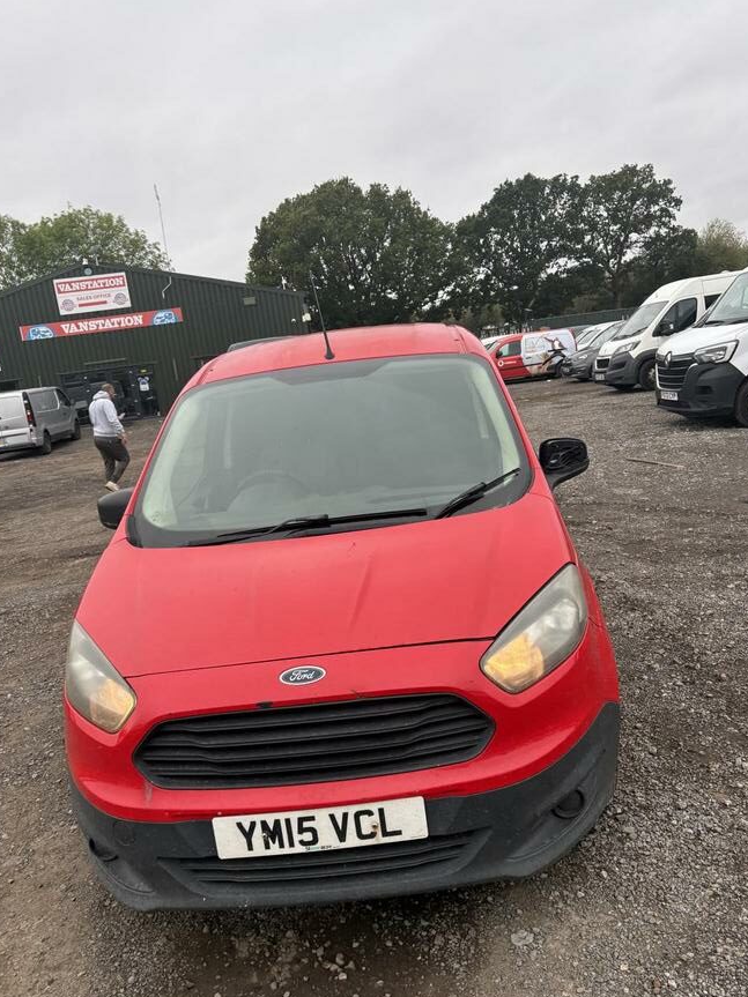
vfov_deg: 65.3
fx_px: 778
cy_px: 513
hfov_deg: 51.3
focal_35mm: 27
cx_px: 375
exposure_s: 1/453
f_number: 1.6
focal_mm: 5.96
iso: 50
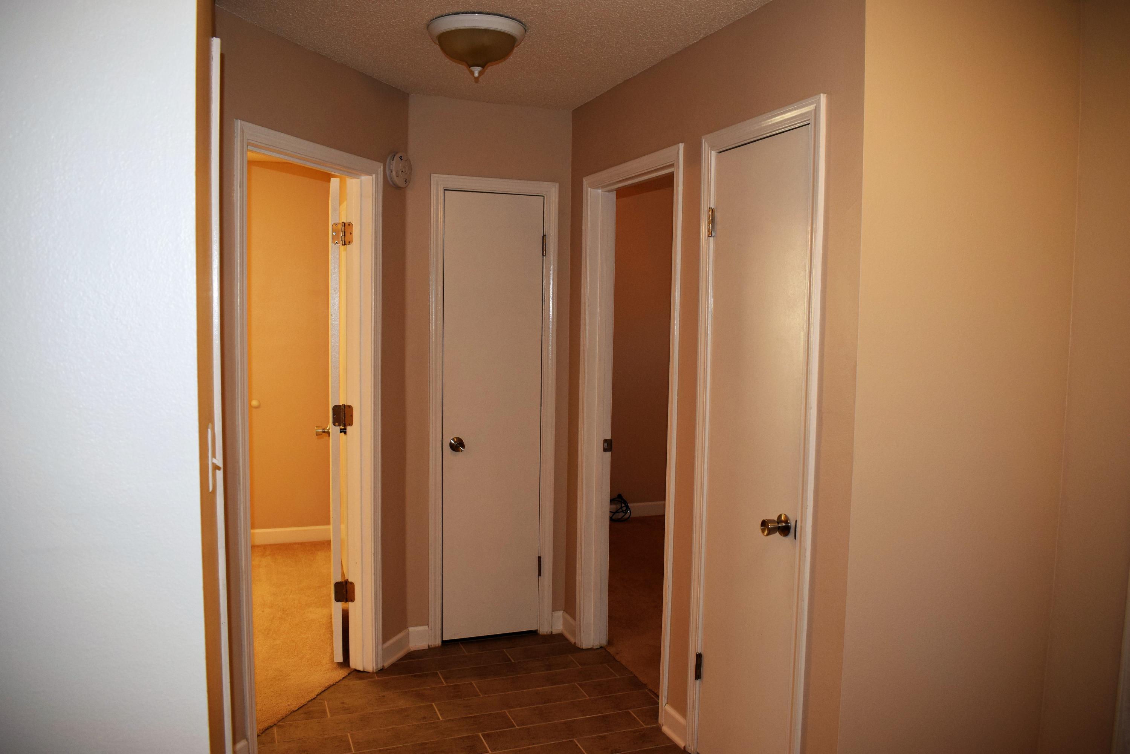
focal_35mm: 27
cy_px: 377
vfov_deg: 47.9
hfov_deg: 67.4
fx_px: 847
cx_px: 565
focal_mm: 18
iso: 800
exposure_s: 1/100
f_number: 5
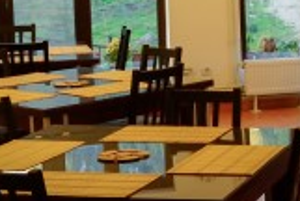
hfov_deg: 17.3
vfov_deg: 12.8
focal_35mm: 107
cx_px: 445
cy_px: 63
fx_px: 893
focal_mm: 24
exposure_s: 1/100
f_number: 7.1
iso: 1600
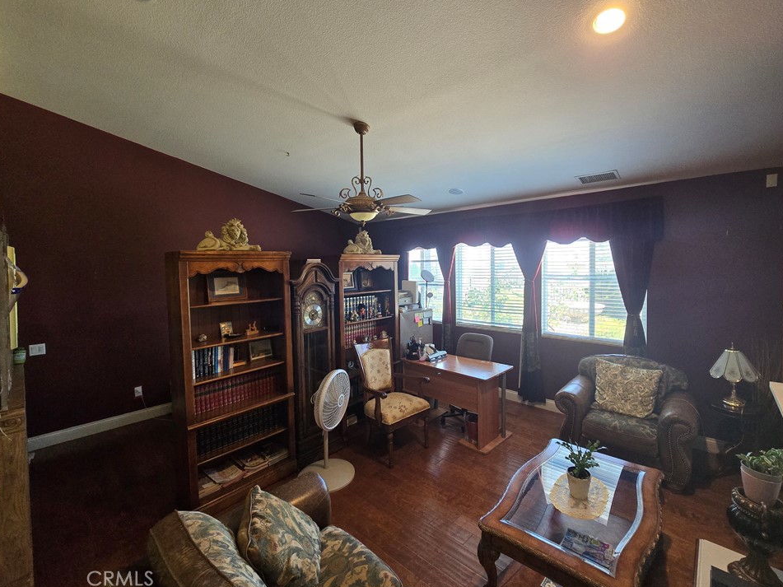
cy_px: 274
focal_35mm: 14
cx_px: 416
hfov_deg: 101.9
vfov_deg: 85.5
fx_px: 317
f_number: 2.2
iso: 320
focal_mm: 2.2
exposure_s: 1/60
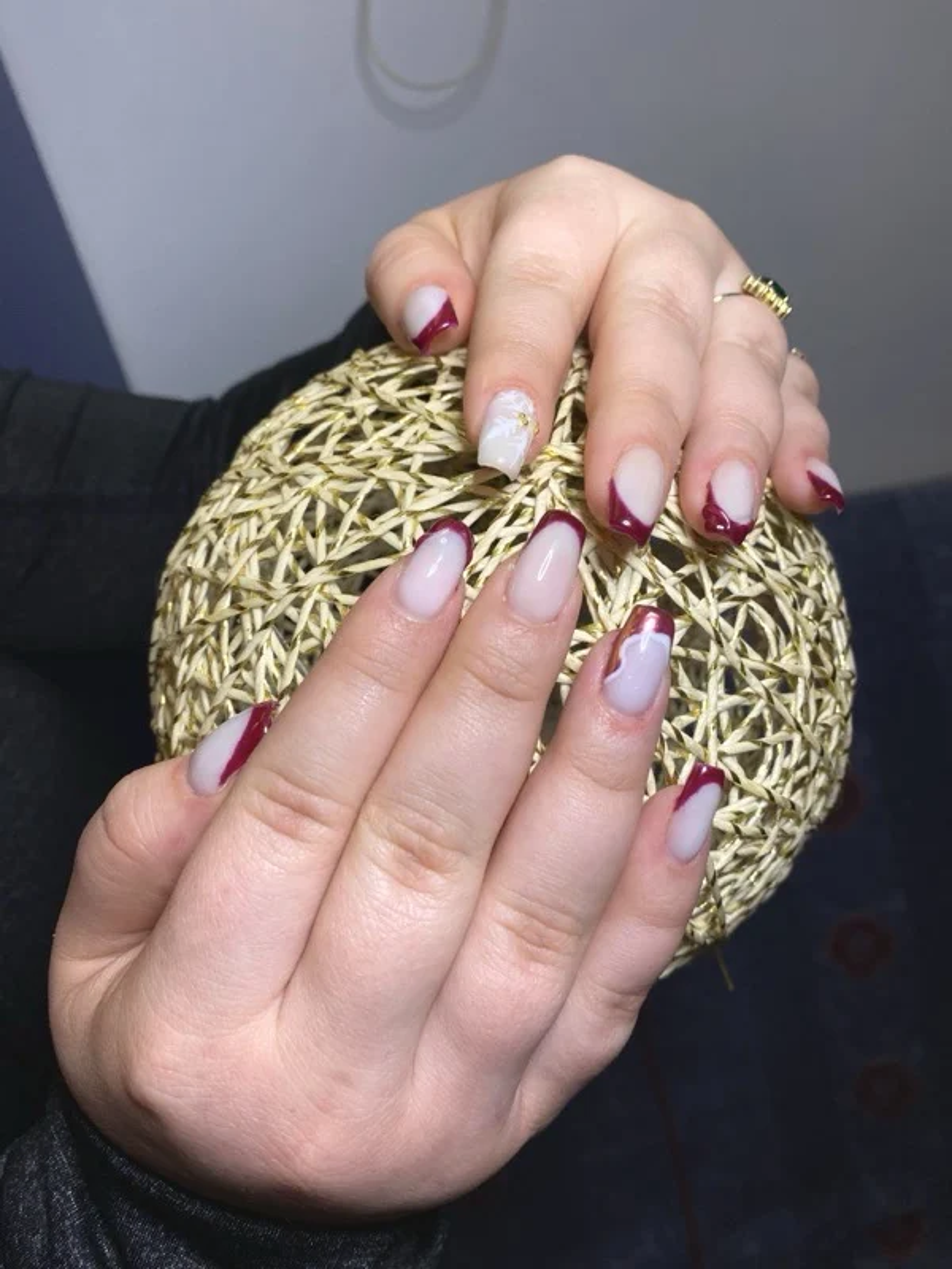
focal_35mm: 26
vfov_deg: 67.3
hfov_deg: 53.1
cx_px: 476
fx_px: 953
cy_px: 634
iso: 125
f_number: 1.8
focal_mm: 4.25
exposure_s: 1/109
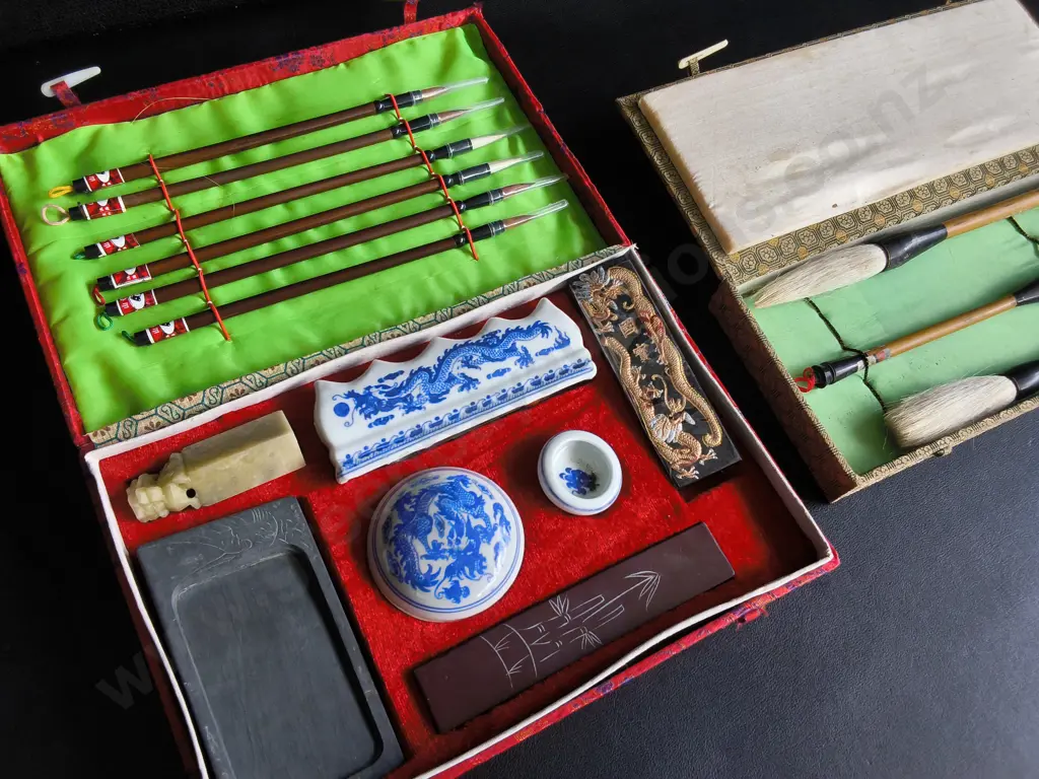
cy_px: 390
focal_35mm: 27
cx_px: 520
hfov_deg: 65.3
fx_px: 810
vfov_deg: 51.4
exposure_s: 1/100
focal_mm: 2.87
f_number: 2
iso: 40
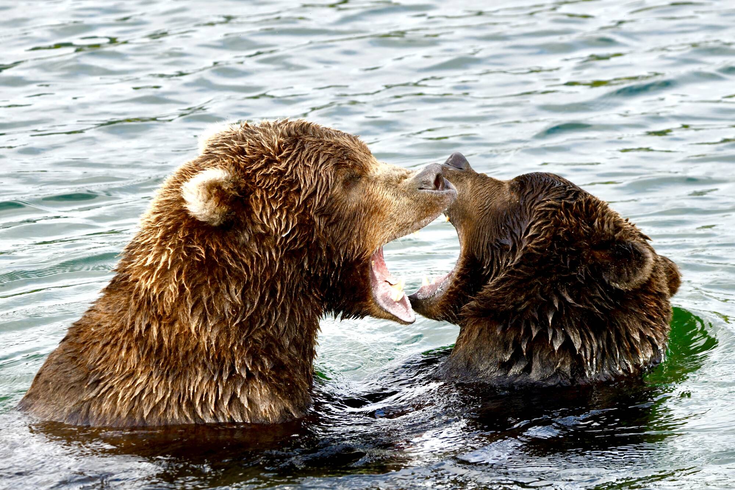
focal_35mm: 280
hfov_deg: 7.4
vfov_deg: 4.9
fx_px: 5716
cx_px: 368
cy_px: 245
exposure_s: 1/800
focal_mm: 280
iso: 400
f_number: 6.3
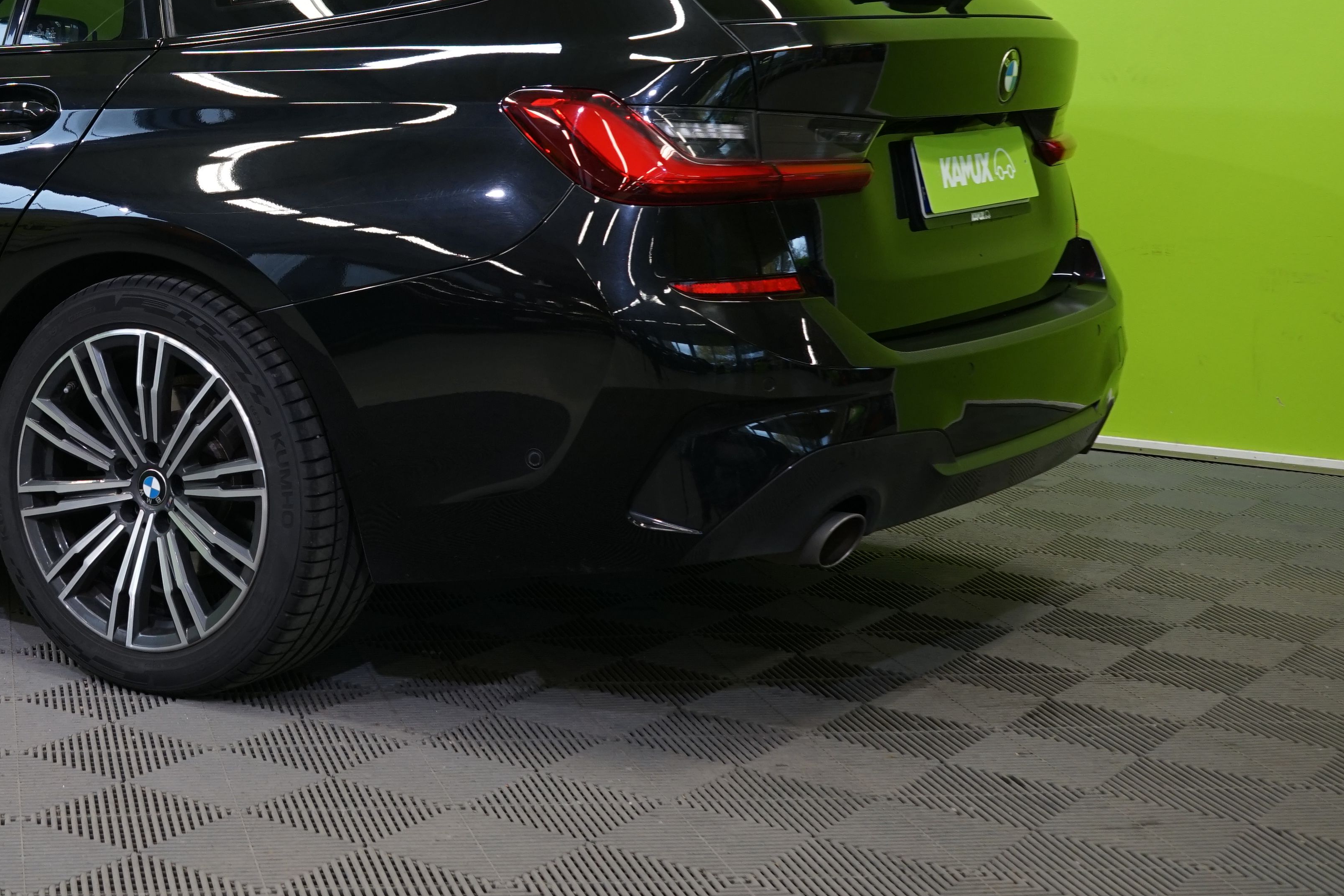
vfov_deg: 22.4
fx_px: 2240
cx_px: 96
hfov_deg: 31.6
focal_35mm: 60
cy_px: 209
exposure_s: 1/30
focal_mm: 32
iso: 640
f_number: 6.3
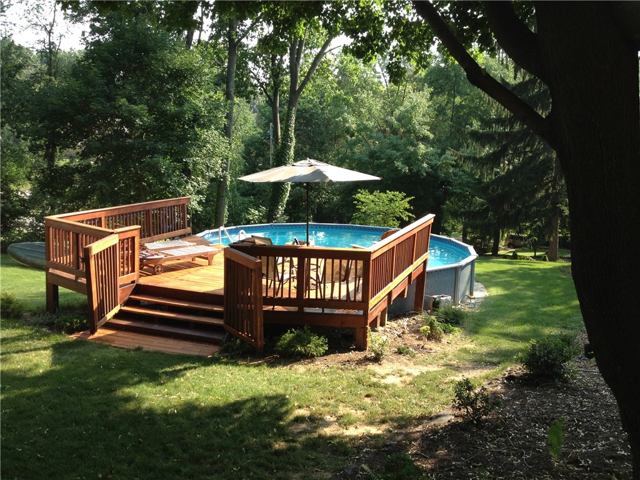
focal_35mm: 35
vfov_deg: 40.7
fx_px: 647
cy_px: 240
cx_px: 320
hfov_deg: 52.6
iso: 50
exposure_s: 1/276
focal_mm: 4.28
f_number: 2.4
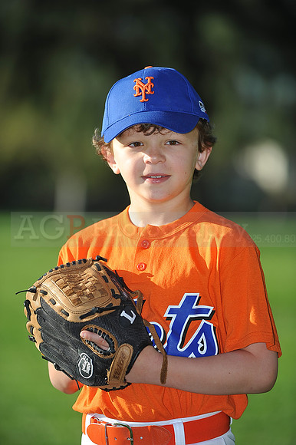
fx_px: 2469
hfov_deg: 6.9
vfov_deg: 10.3
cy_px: 222
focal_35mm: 200
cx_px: 148
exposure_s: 1/1250
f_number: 4
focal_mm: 200
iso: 200
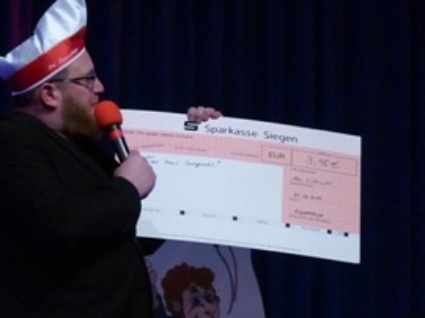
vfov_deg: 6.2
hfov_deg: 8.3
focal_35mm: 240
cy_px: 198
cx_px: 167
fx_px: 2944
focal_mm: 29.6
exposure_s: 1/320
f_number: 4
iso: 1600
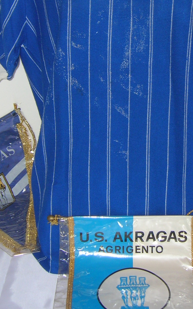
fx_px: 581
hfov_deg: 18.8
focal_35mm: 69
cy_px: 97
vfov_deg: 29.5
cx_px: 139
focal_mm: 5.7
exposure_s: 1/60.1
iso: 50
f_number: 2.9
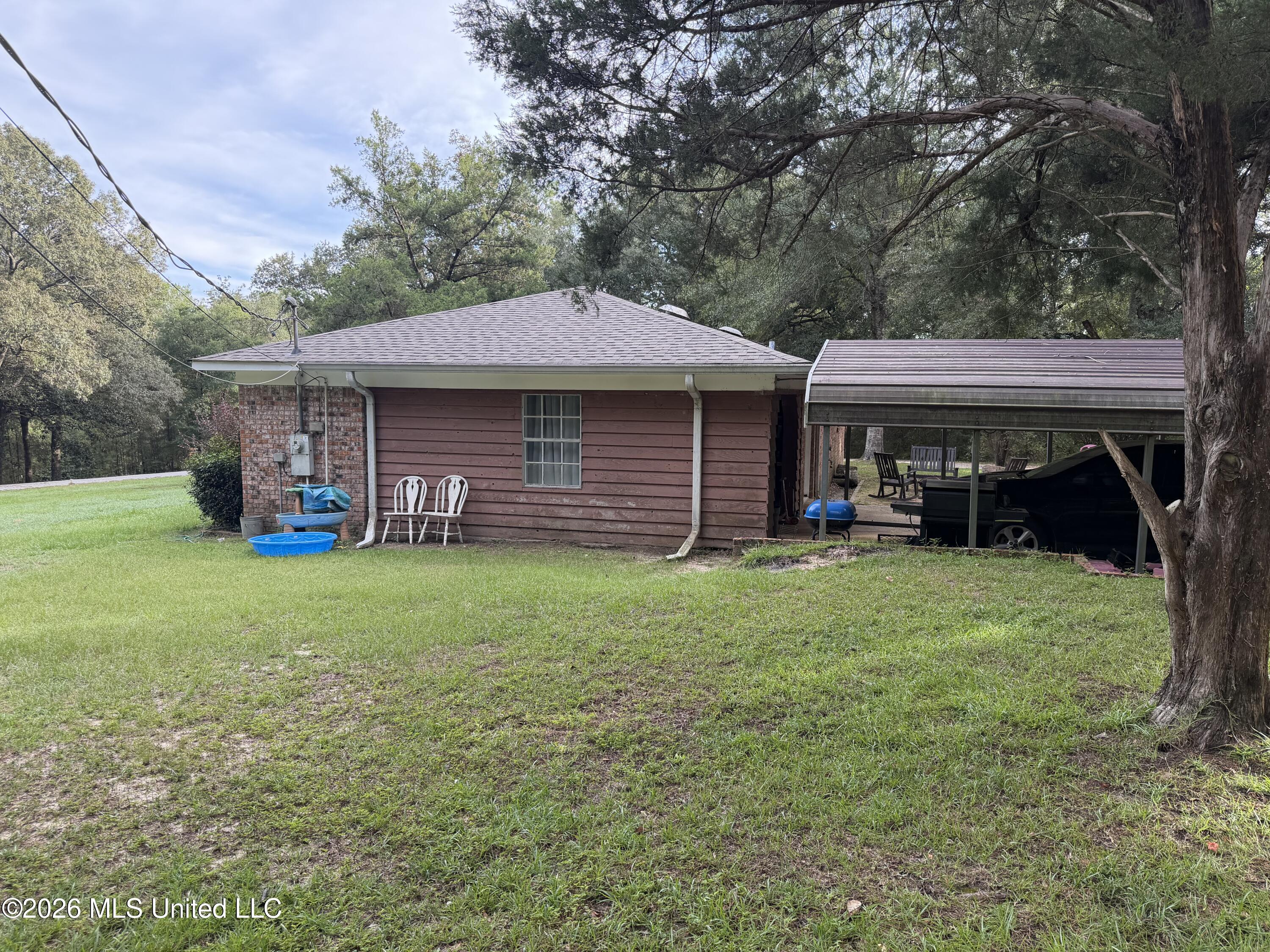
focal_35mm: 24
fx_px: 881
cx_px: 635
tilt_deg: -5.3
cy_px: 476
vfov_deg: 56.8
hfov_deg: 71.6
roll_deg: +0.4
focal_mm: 6.76
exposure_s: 1/414
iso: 100
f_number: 1.78
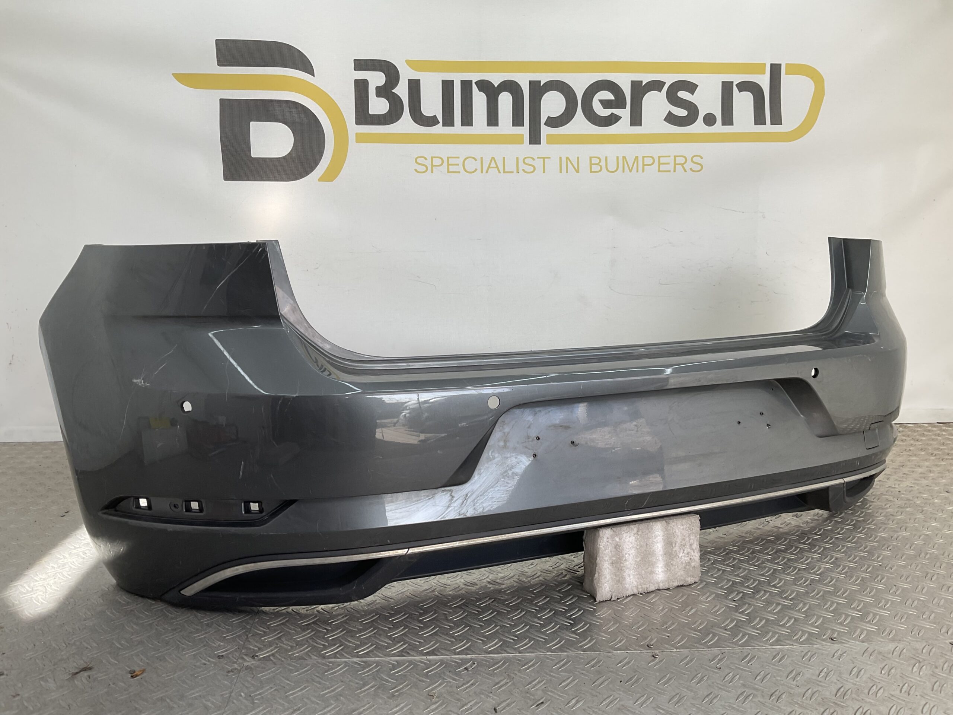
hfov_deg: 61.7
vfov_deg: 48.2
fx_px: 798
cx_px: 476
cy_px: 358
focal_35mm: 29
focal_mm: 3
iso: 16
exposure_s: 1/194
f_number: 1.8
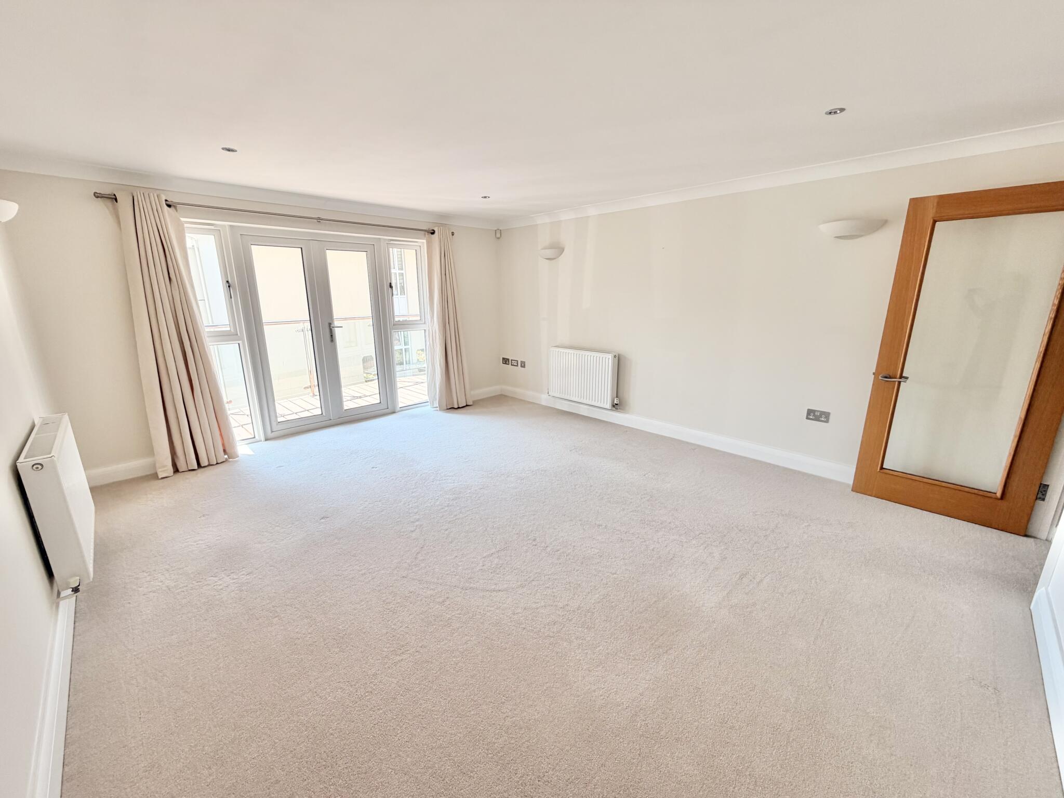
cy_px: 399
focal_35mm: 14
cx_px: 532
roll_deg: +0.1
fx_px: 430
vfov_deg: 85.7
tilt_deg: -14.4
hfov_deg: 102.1
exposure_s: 1/121
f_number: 2.2
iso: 100
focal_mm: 2.22
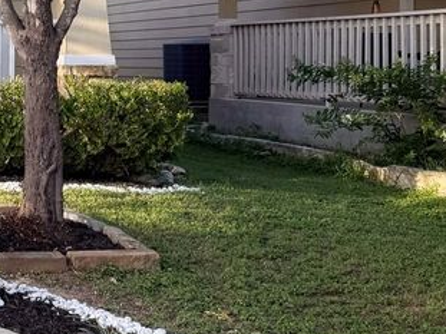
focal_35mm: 79
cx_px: -214
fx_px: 1017
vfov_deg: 18.1
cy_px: -17
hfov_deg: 21.1
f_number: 1.78
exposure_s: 1/849
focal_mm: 6.76
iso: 80
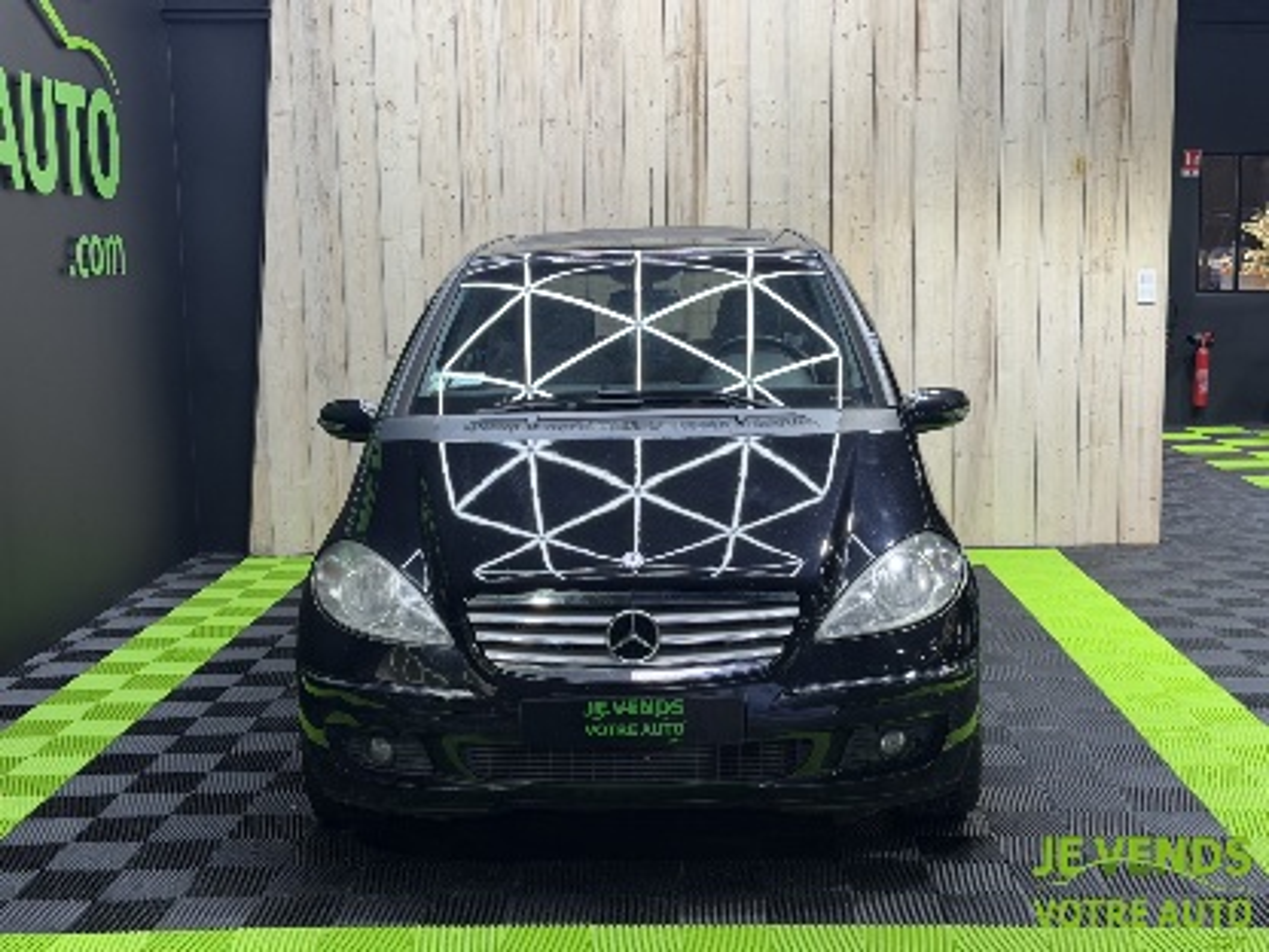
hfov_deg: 39.7
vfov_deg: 30.3
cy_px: 476
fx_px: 1760
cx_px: 634
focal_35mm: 48
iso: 50
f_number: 1.78
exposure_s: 1/100
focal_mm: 6.76
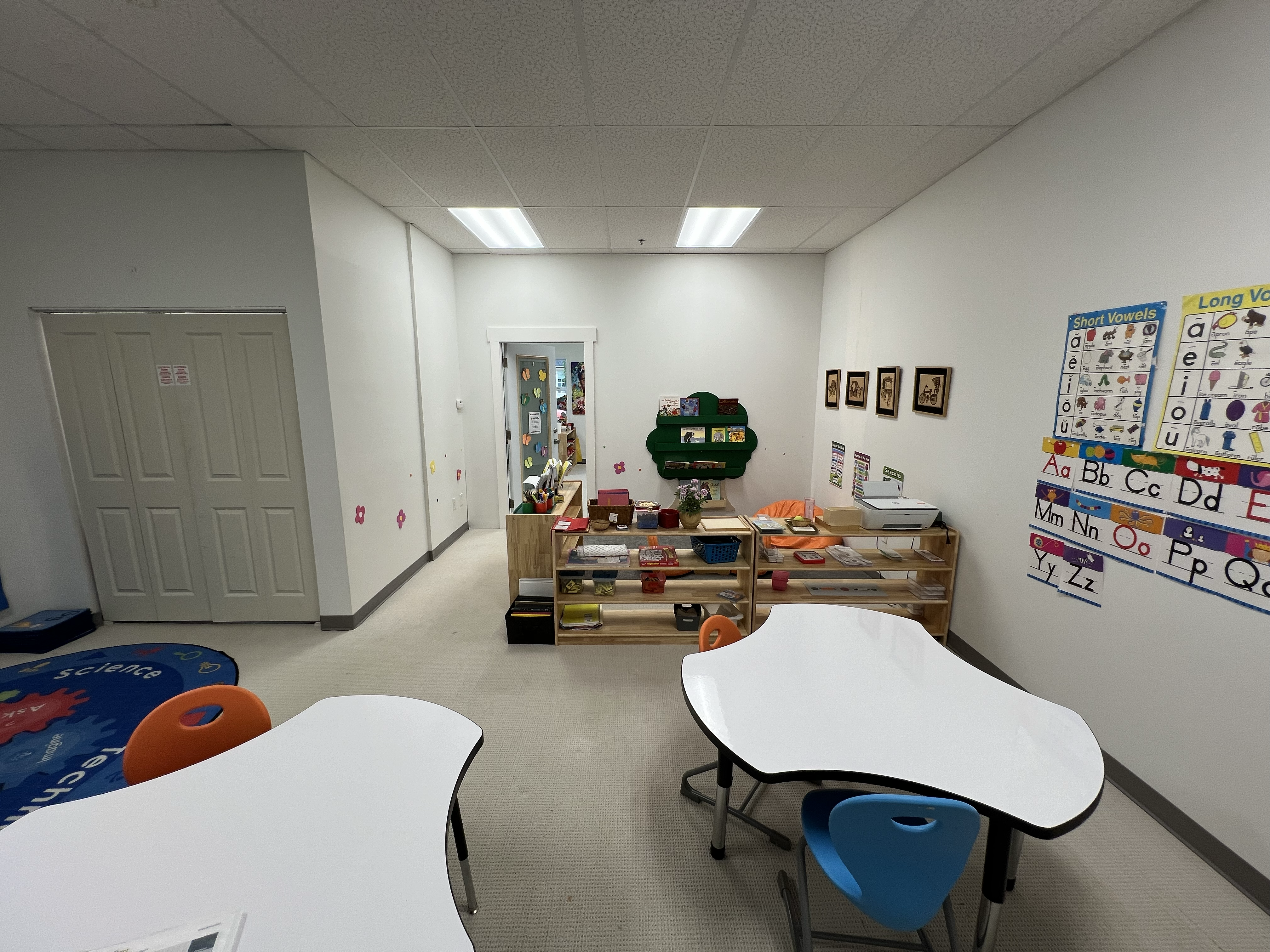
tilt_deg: -10.5
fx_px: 477
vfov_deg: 89.9
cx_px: 635
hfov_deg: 106.2
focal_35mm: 13
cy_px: 476
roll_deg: +0.3
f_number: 1.8
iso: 40
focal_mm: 1.57
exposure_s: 1/60
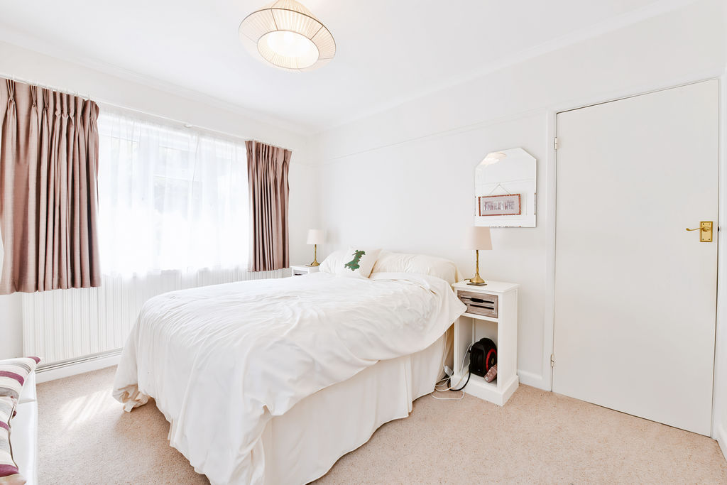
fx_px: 283
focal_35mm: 14
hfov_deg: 104.2
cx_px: 364
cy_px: 242
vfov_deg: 81.2
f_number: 18
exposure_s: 1/15
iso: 250
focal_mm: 14
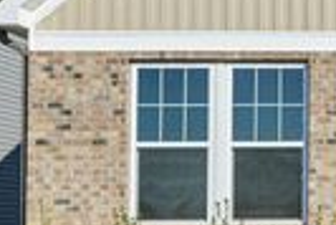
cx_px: 525
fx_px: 841
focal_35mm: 90
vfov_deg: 14.7
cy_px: -42
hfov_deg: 19.3
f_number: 9
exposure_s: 1/1000
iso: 200
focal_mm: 24
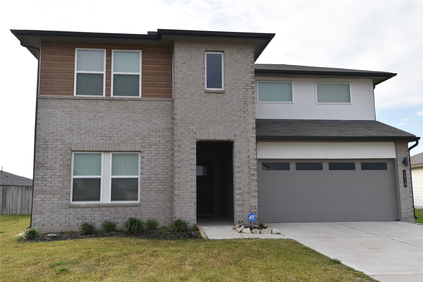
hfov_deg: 54.4
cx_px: 212
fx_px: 411
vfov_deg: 37.9
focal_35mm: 35
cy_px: 141
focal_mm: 35
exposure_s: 1/160
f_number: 6.3
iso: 400
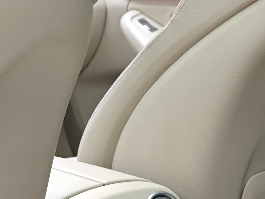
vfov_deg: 11.0
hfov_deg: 14.9
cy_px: 239
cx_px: 143
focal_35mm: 132
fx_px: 1011
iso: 500
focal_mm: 8.7
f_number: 1.9
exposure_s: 1/25
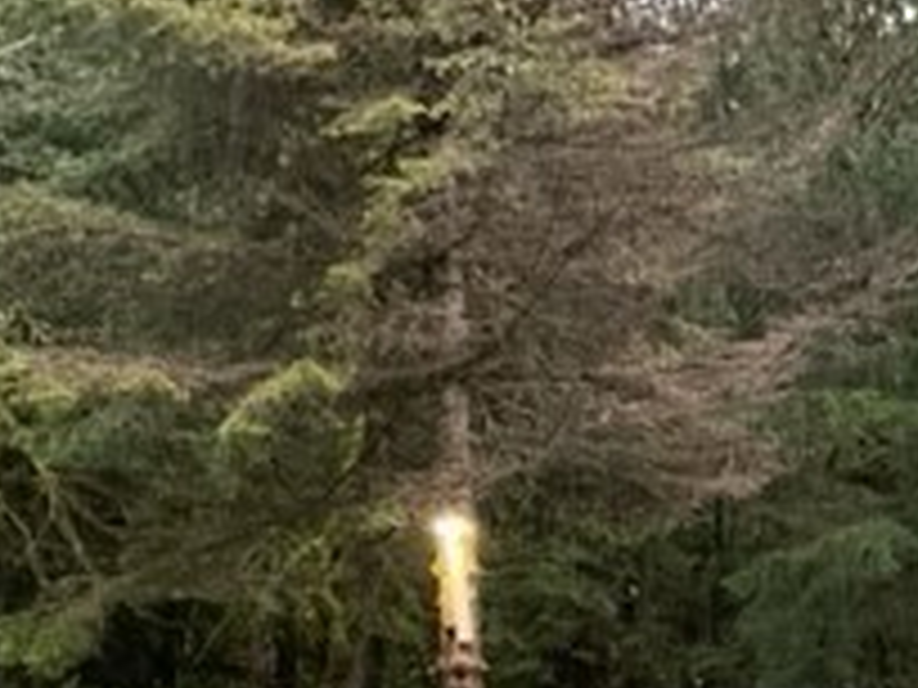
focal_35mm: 91
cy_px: 931
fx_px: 2413
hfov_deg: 20.7
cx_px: 968
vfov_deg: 15.4
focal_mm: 3
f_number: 1.8
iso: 64
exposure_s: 1/120
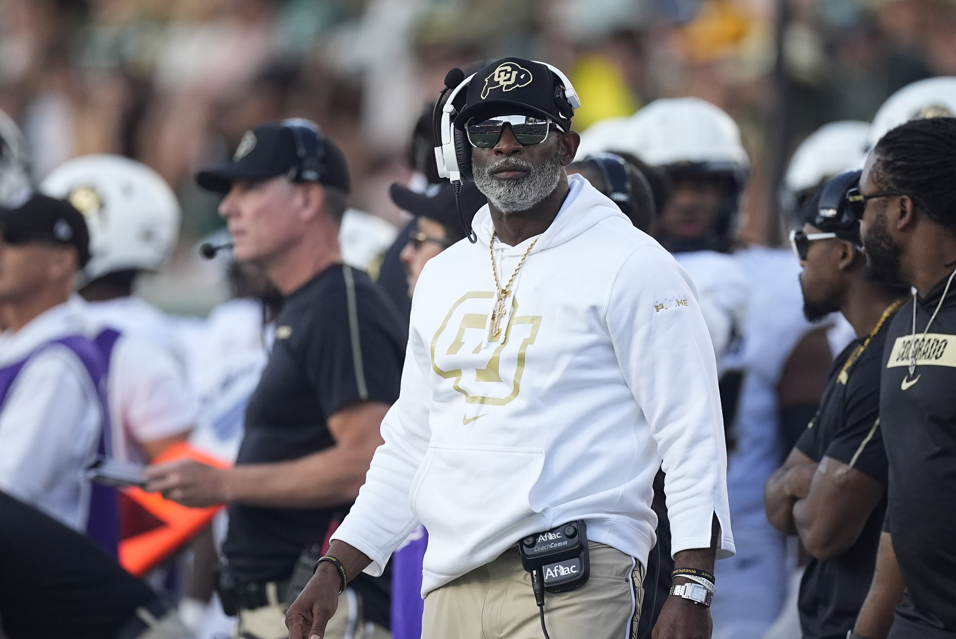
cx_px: 478
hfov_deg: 2.3
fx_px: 23921
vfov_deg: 1.5
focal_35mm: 900
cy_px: 320
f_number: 4
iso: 1600
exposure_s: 1/2500
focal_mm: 600
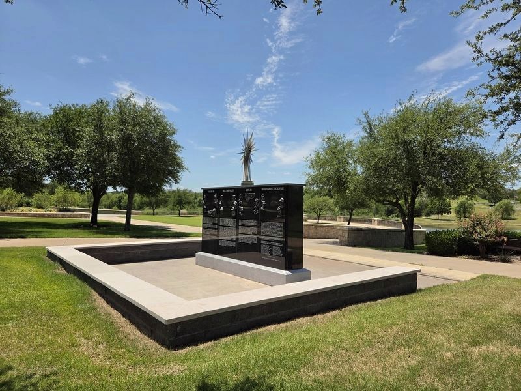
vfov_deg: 58.9
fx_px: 346
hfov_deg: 73.9
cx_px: 260
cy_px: 196
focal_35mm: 23
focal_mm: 5.4
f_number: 1.8
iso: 80
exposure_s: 1/5860
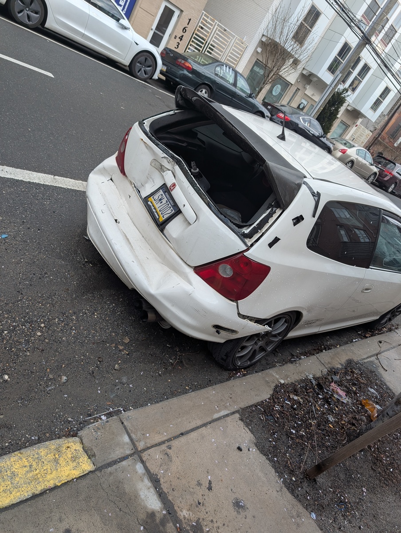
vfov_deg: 71.5
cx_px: 200
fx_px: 370
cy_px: 266
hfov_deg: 57.0
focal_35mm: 24
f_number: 1.68
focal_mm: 6.9
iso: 28
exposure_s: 1/219
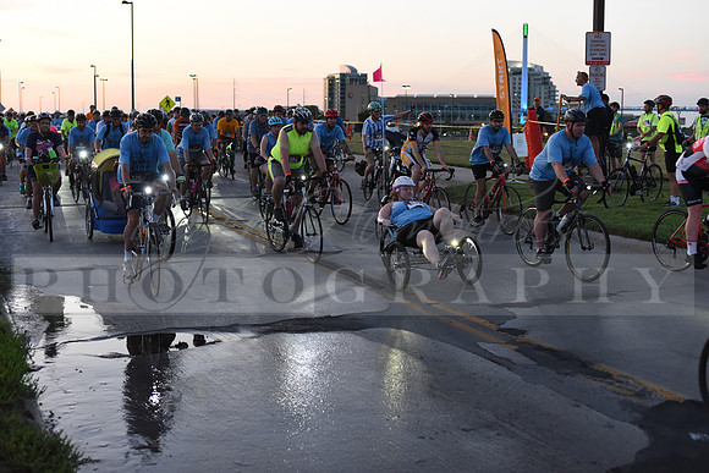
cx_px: 354
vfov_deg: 27.0
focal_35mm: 50
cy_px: 236
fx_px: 985
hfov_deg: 39.6
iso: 2500
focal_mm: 50
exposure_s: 1/400
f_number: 2.8
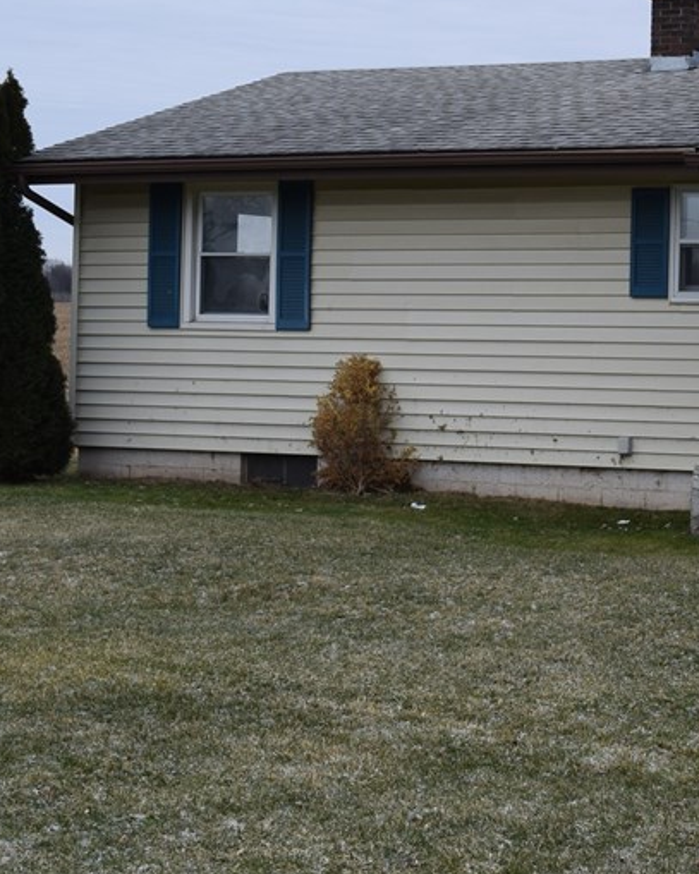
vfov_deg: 23.5
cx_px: 903
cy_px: 326
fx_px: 2095
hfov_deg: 17.8
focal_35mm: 81
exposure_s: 1/250
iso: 250
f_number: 8
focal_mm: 27
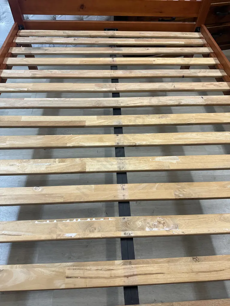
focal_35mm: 24
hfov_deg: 56.8
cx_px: 115
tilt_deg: -52.8
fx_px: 213
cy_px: 153
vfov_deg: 71.6
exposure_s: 1/100
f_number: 1.78
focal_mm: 6.86
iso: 200
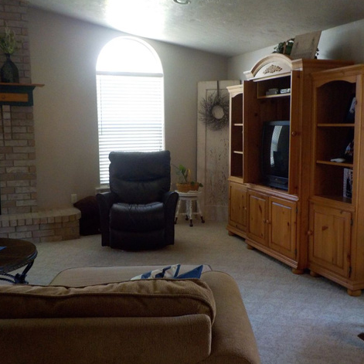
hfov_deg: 46.0
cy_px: 183
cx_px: 199
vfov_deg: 46.0
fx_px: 428
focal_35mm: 36
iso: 320
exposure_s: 1/30
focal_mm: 4.1
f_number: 3.3
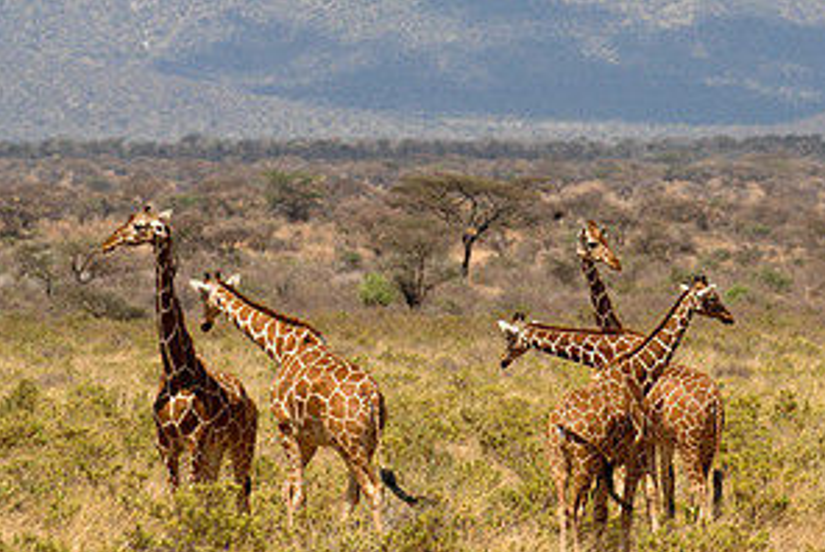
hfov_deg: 4.5
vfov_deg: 3.0
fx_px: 10437
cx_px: 414
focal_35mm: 455
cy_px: 178
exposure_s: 1/800
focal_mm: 200
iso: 200
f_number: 5.6
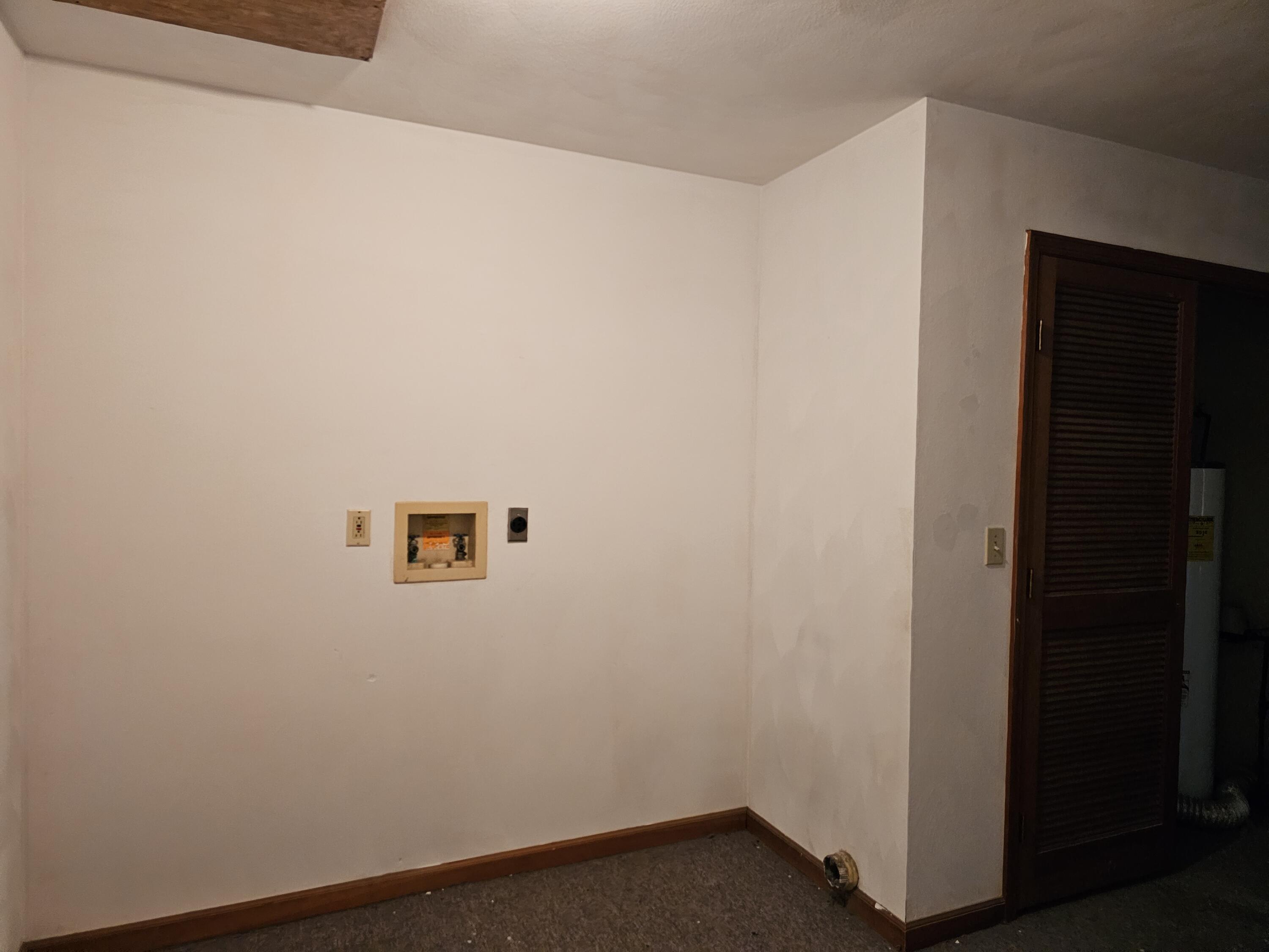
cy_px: 476
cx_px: 634
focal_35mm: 23
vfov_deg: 58.9
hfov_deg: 73.9
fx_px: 843
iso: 1000
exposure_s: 1/120
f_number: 1.7
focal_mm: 6.3
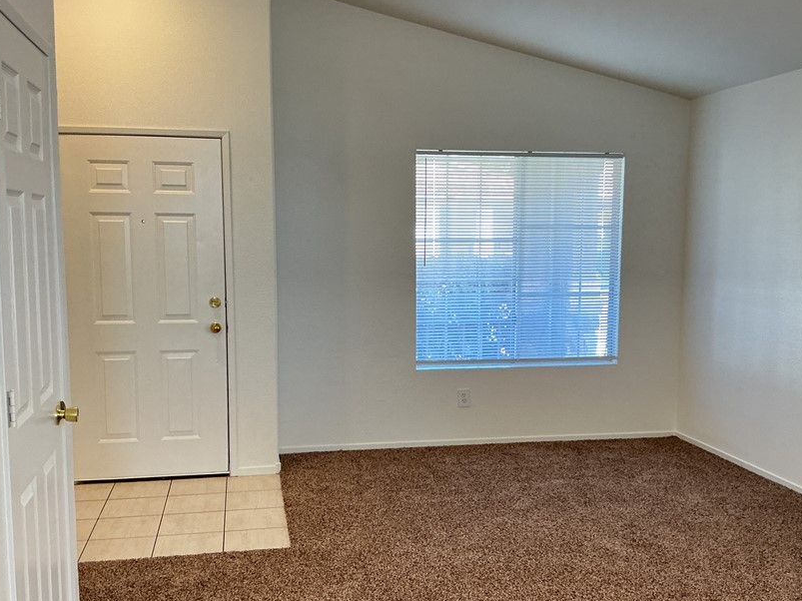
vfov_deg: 38.6
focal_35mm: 37
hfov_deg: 50.1
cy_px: 332
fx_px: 857
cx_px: 408
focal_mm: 3
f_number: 1.8
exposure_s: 1/60
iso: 160
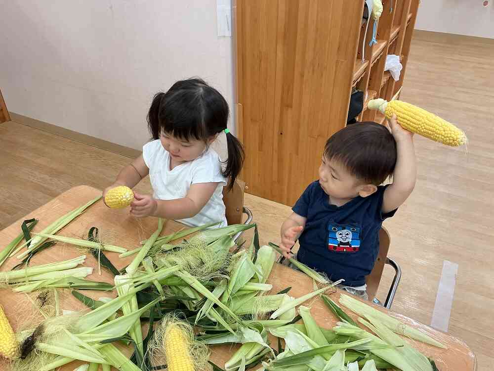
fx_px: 414
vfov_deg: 48.2
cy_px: 186
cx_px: 247
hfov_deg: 61.7
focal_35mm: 29
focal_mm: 3
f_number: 1.8
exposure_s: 1/120
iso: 50
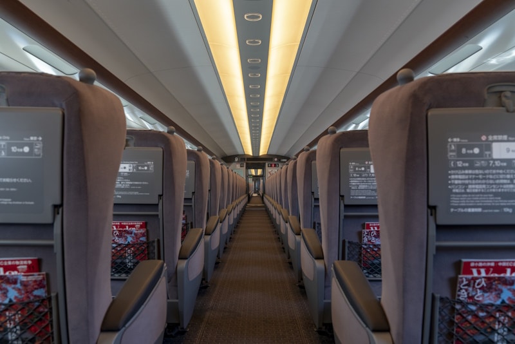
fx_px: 444
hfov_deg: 60.3
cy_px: 172
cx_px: 258
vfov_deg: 42.4
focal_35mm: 31
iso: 1000
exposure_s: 1/100
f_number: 5.6
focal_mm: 31
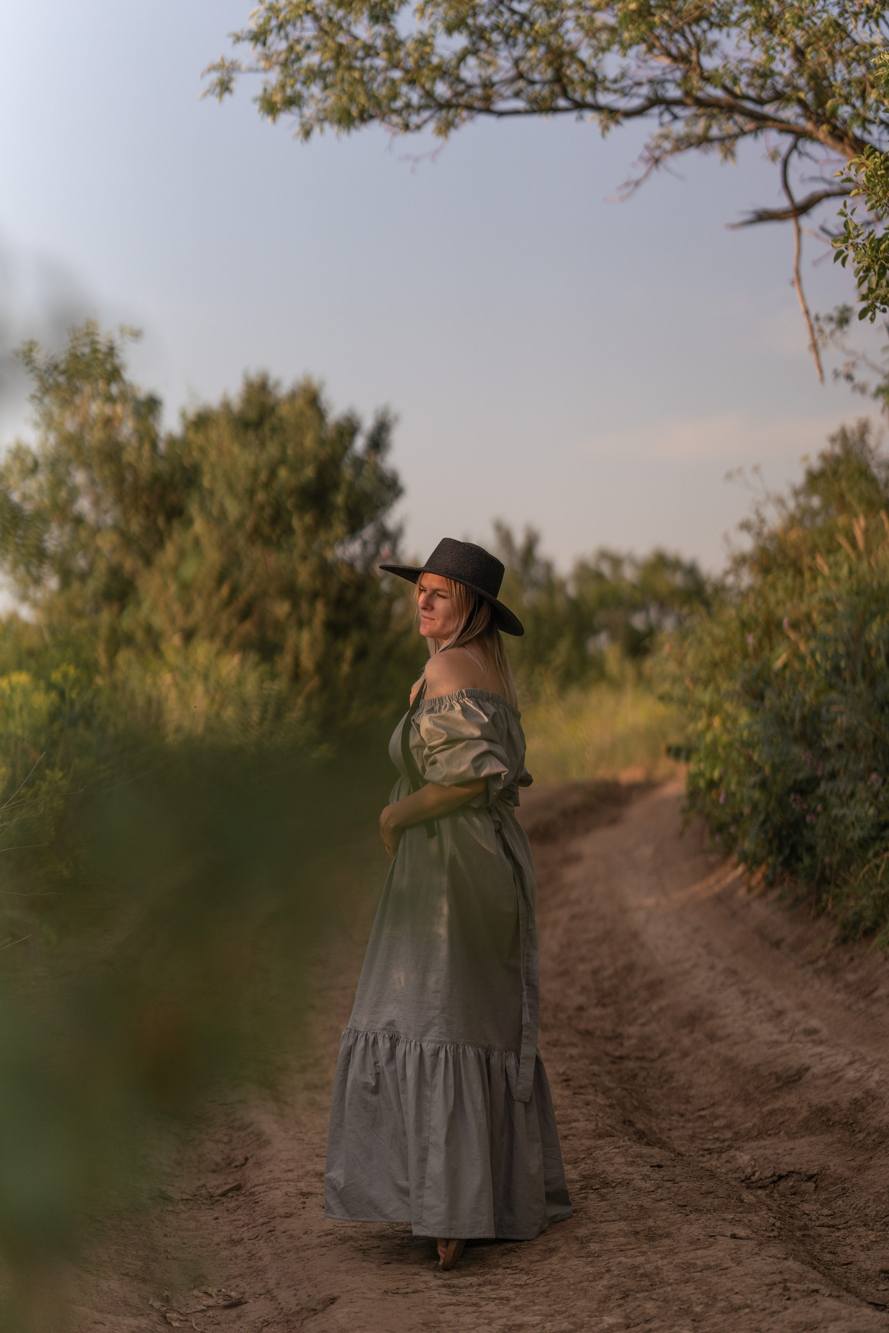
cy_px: 666
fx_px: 3147
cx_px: 444
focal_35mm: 85
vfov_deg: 23.9
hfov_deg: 16.1
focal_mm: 85
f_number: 1.6
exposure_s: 1/8000
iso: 250
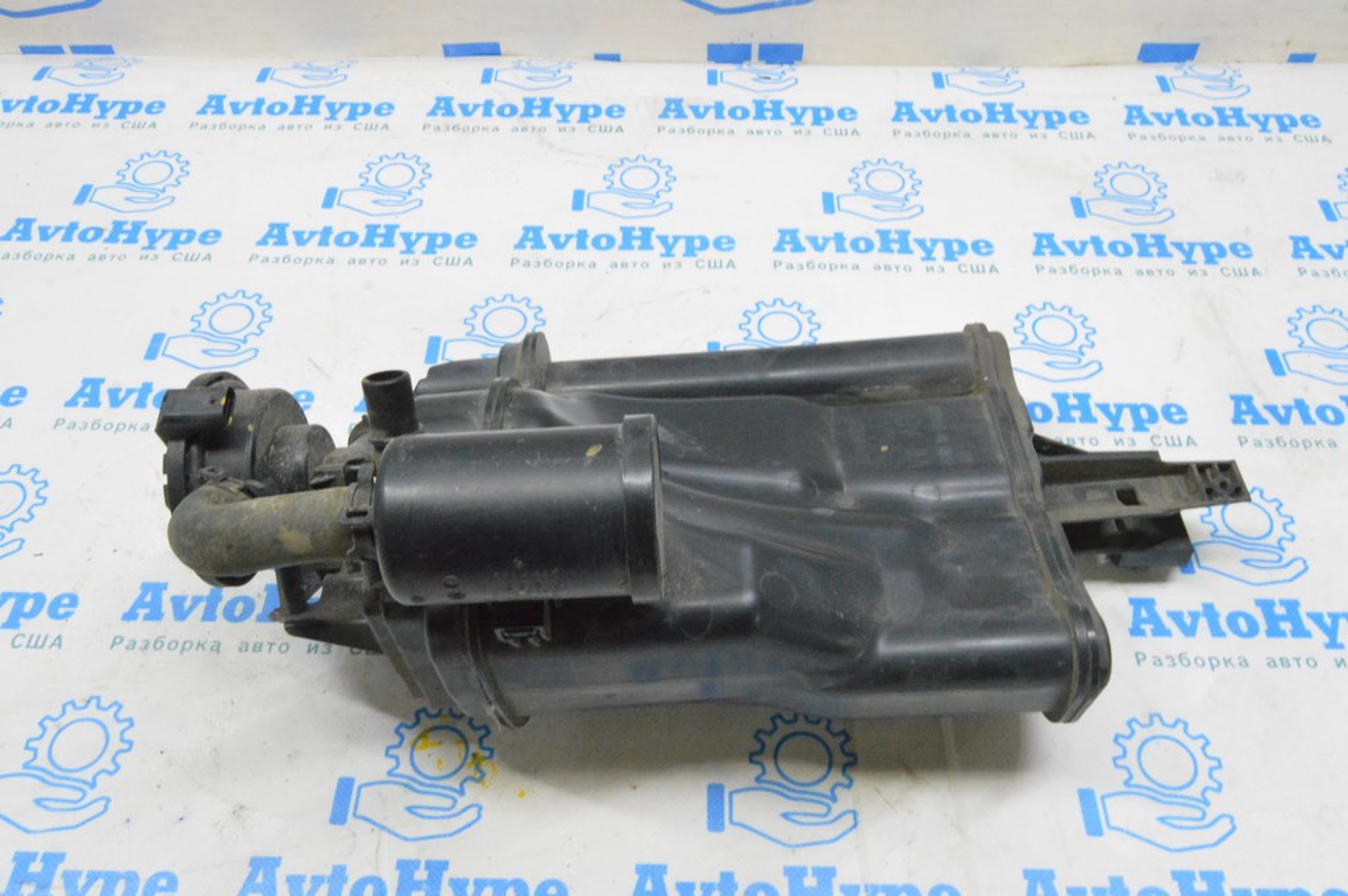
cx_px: 674
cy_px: 448
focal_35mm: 30
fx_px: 1122
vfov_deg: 43.5
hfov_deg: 62.0
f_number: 20
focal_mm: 20
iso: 6400
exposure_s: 1/15
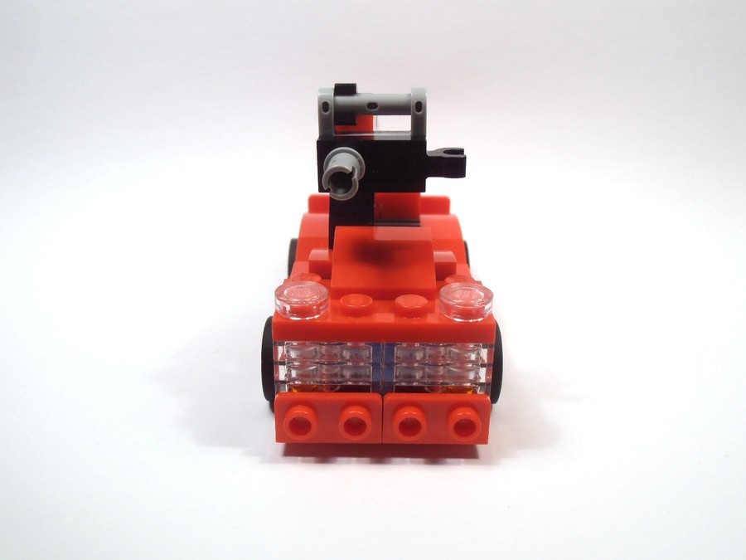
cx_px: 373
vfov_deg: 38.7
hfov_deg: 50.1
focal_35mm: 37
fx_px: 797
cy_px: 280
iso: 80
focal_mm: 6.61
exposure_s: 1/60
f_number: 3.9
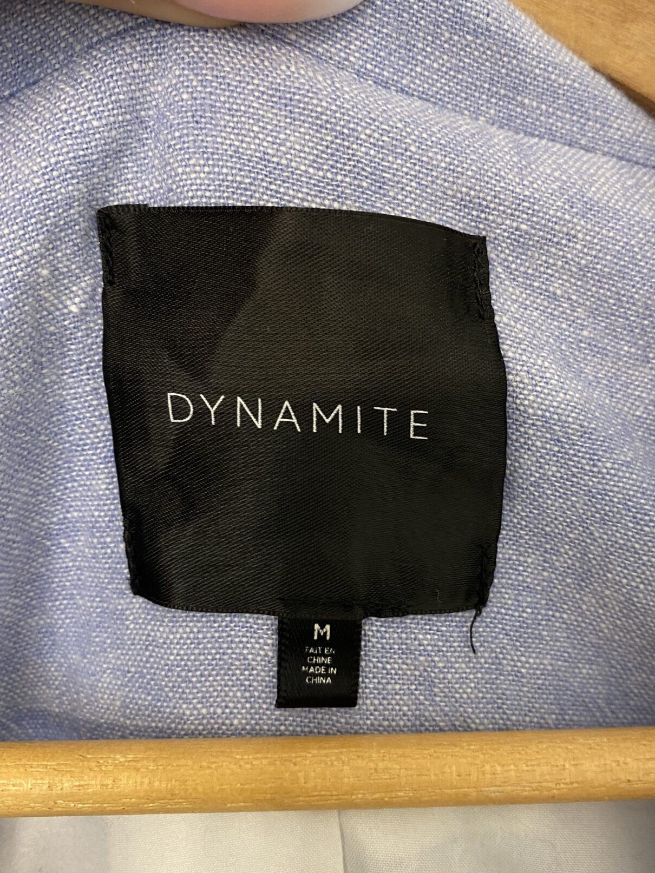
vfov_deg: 55.3
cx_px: 386
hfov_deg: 42.8
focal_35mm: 33
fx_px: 833
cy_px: 453
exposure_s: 1/41
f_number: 1.8
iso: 250
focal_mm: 4.25
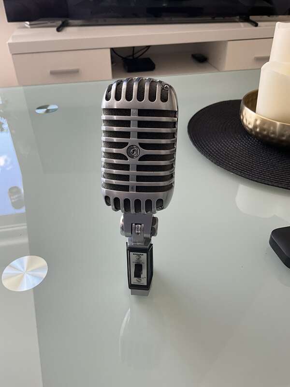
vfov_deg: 61.7
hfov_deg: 48.2
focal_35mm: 29
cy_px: 194
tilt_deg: -36.2
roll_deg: +1.6
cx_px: 145
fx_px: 324
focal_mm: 3
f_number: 1.8
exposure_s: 1/122
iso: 40
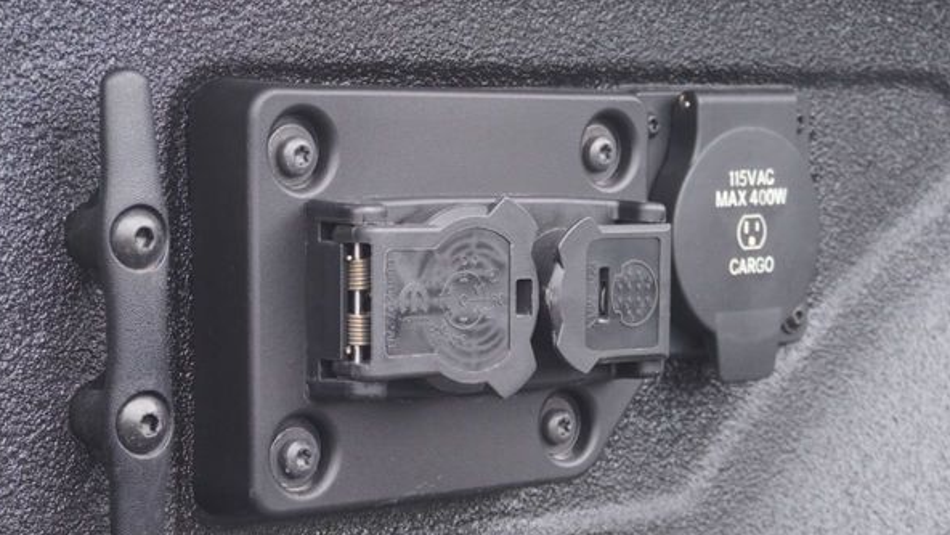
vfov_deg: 13.9
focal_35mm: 87
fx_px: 2192
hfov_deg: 24.4
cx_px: 388
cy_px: 394
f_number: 5
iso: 250
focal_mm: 32
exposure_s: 1/160
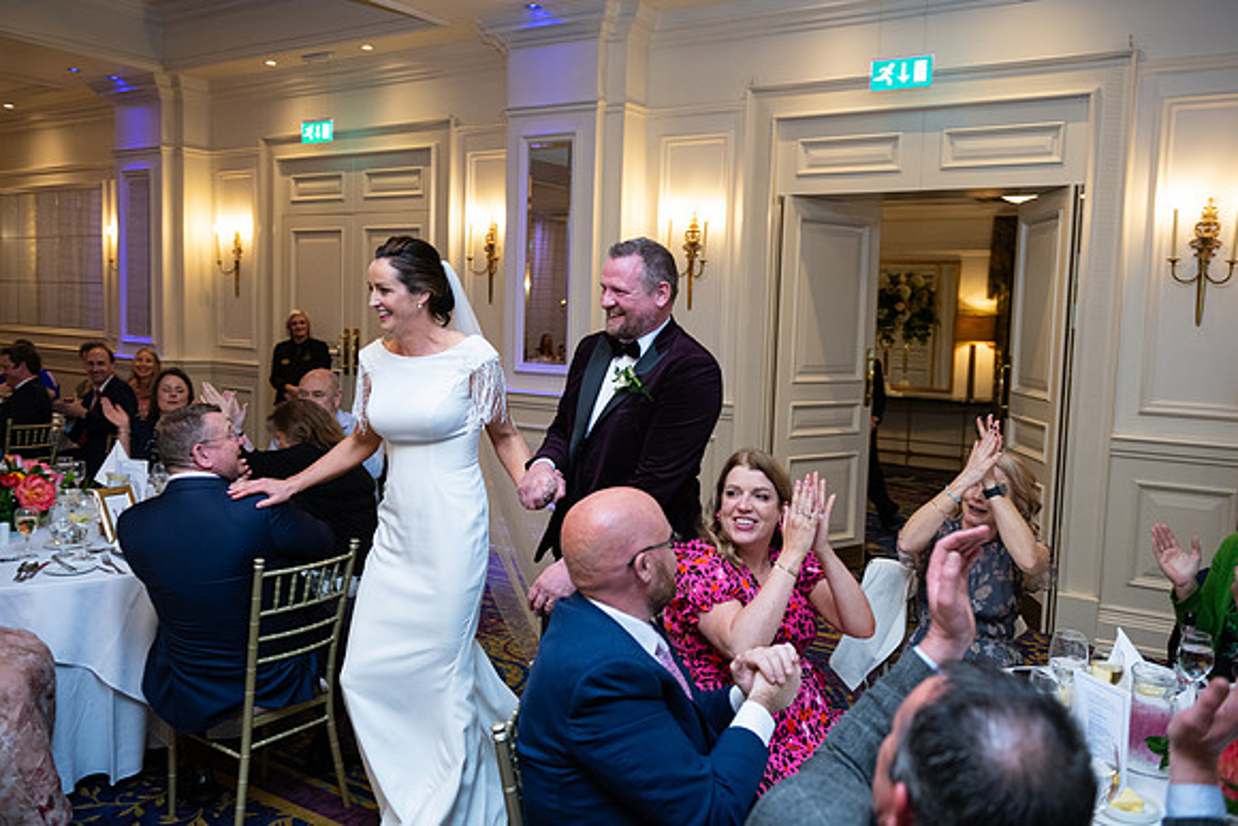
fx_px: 1101
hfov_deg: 58.7
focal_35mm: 32
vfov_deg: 41.1
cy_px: 413
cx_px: 619
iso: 800
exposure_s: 1/160
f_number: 3.5
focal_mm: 32
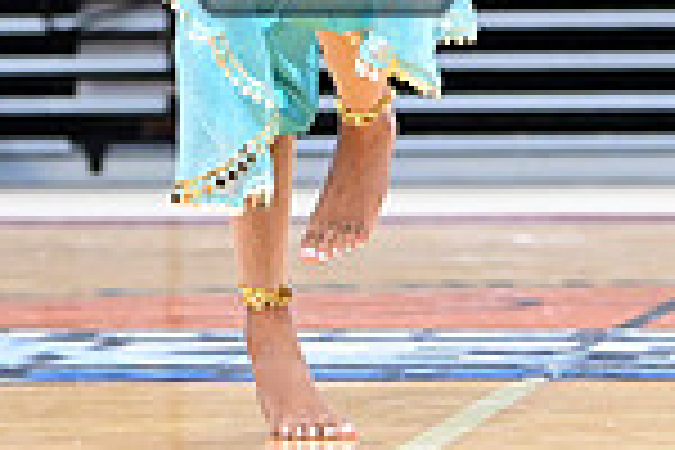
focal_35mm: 271
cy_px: -180
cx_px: 486
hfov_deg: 7.6
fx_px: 5081
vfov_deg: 5.0
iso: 6400
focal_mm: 70
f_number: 3.2
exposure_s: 1/1000
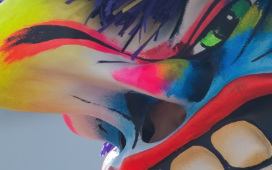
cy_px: 316
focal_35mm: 1515
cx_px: 252
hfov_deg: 1.4
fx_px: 11229
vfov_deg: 0.9
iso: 320
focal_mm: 200
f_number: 5
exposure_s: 1/1000
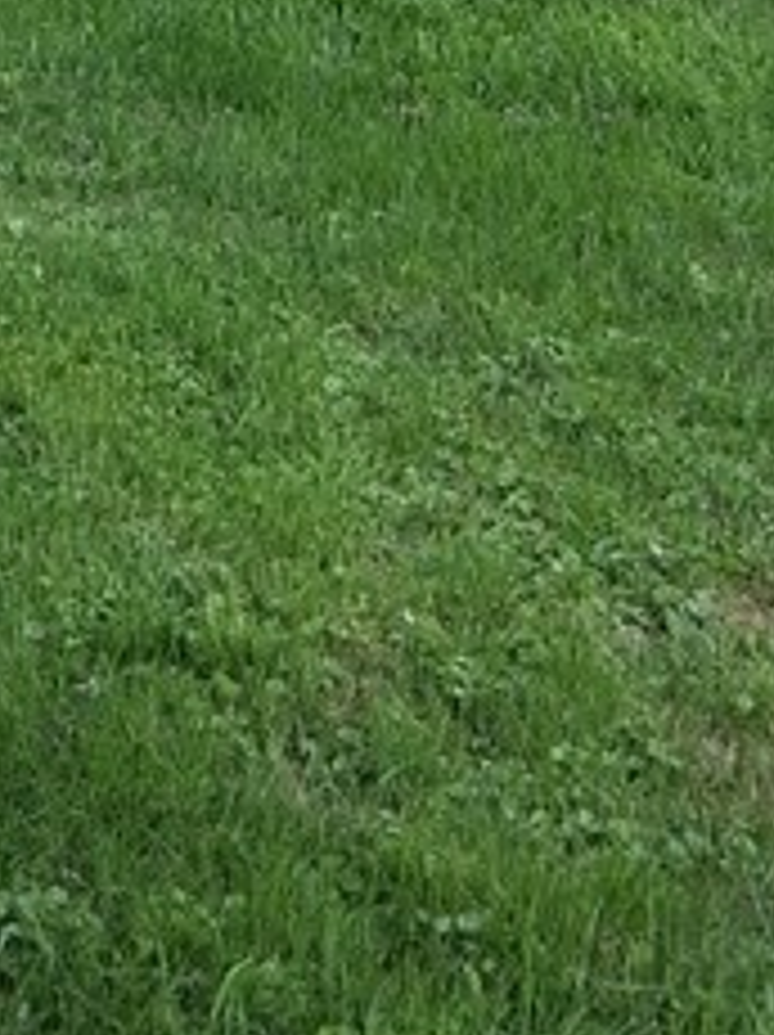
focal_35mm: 116
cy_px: -1174
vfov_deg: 13.8
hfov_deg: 12.3
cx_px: -270
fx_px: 3465
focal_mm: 3.98
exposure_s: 1/634
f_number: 1.8
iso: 25
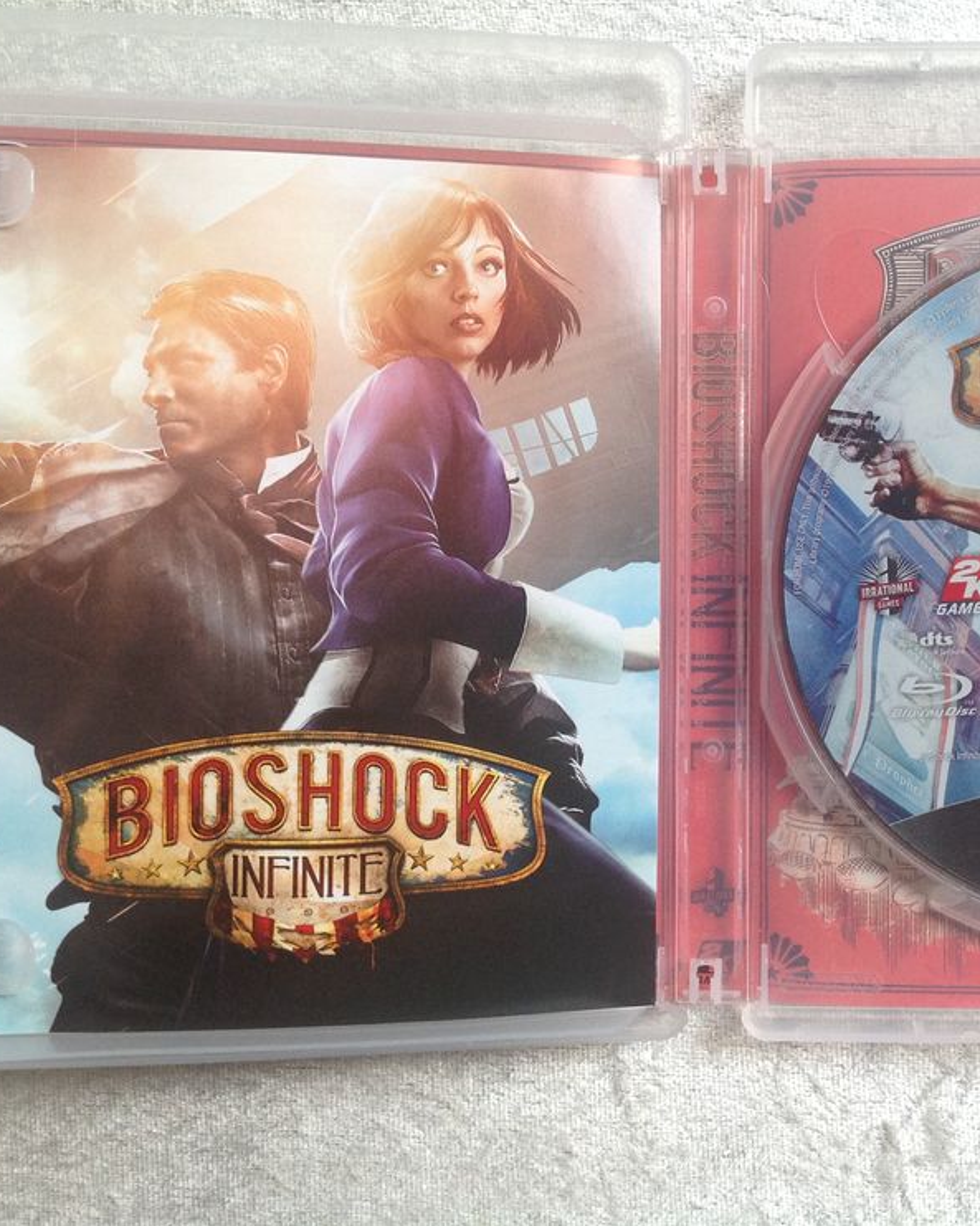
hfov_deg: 32.3
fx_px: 1669
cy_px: 611
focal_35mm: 46
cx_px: 697
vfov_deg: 40.3
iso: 100
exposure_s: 1/120
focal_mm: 4.28
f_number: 2.4
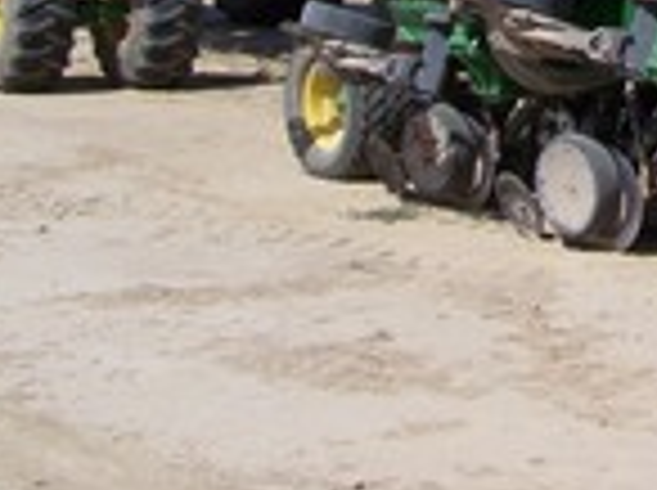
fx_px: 2691
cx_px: 832
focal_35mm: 142
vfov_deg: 10.1
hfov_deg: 13.5
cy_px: -229
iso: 64
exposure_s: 1/800
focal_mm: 6.3
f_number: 4
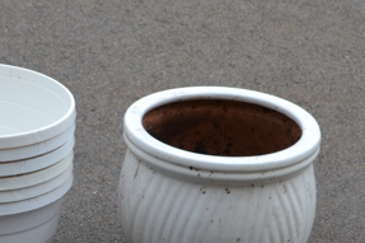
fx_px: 2290
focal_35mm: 226
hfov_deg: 9.1
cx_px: 20
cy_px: 247
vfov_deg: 6.1
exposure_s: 1/200
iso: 100
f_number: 7.1
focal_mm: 48
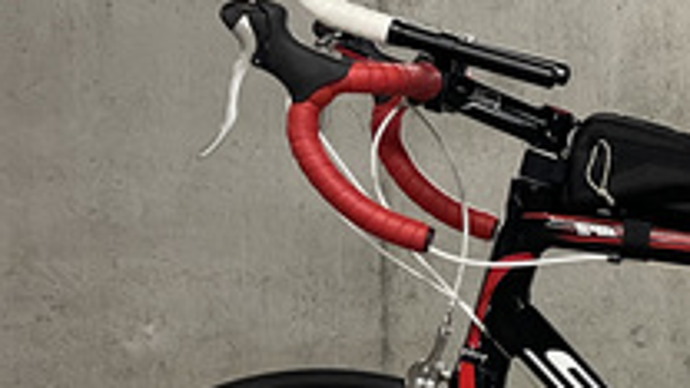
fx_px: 3678
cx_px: 829
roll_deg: -0.3
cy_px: 507
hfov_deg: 10.5
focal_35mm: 201
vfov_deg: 6.0
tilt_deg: -8.0
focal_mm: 7.5
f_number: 2.2
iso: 200
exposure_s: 1/50
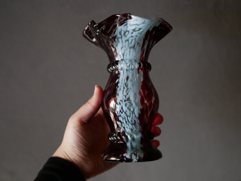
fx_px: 348
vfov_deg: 29.1
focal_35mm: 50
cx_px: 120
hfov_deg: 38.2
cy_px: 90
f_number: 2
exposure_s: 1/160
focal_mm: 25
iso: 200
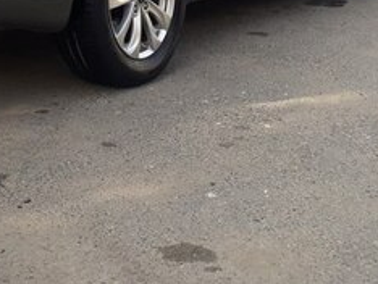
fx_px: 831
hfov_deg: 25.2
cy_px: -112
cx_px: 73
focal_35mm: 76
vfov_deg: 17.8
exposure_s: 1/537
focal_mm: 3.6
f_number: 1.9
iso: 40
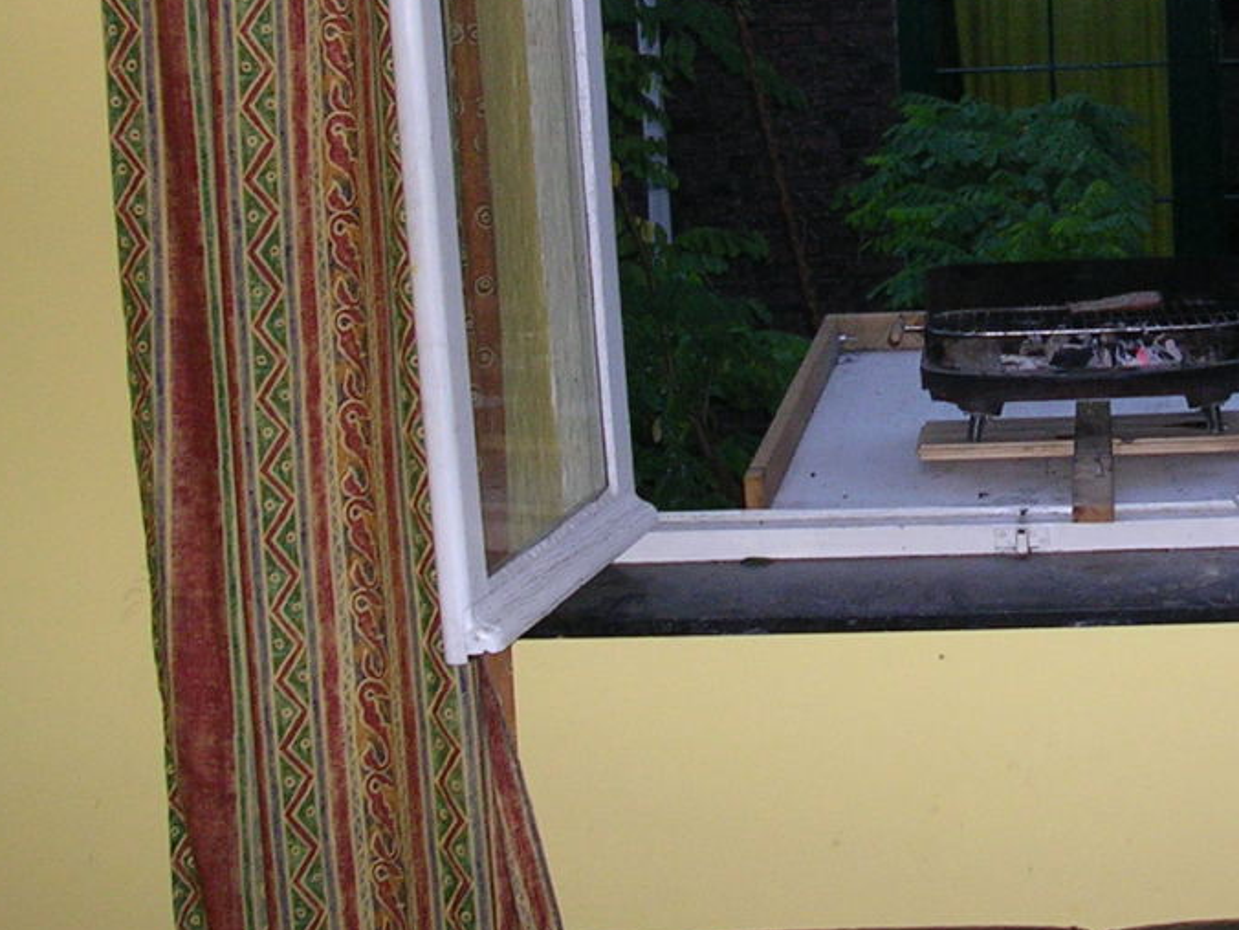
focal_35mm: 72
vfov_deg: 20.2
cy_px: 163
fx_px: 2577
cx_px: 1034
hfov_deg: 26.4
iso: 93
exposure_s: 1/60.1
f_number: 2.8
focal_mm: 5.8
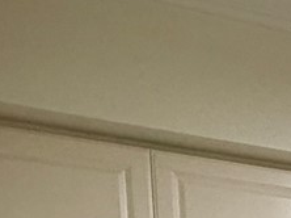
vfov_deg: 11.5
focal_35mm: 101
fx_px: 848
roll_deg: -0.3
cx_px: 579
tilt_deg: -7.2
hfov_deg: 15.6
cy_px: 557
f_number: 2.2
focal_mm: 2.22
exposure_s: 1/60
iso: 320
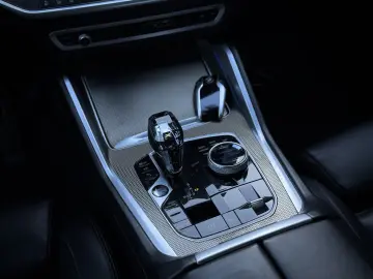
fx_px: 517
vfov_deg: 30.3
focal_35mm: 48
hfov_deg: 39.7
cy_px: 140
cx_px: 186
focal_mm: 6.76
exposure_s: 1/195
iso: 50
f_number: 1.78
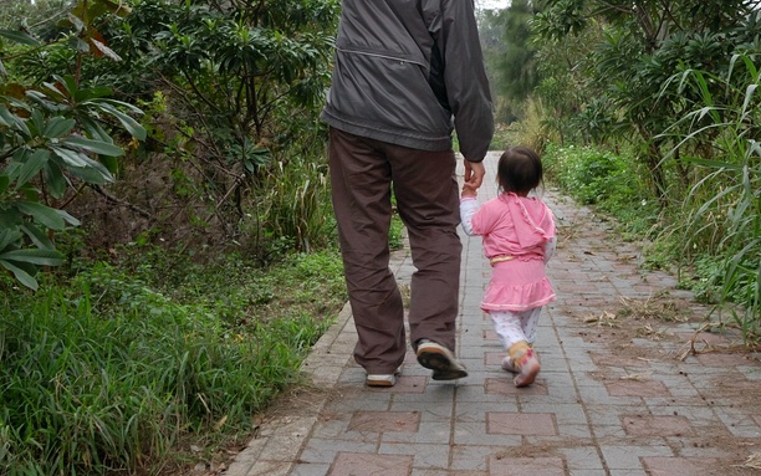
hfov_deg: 43.3
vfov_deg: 27.5
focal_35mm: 46
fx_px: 954
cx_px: 441
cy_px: 101
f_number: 5.6
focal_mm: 18
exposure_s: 1/80
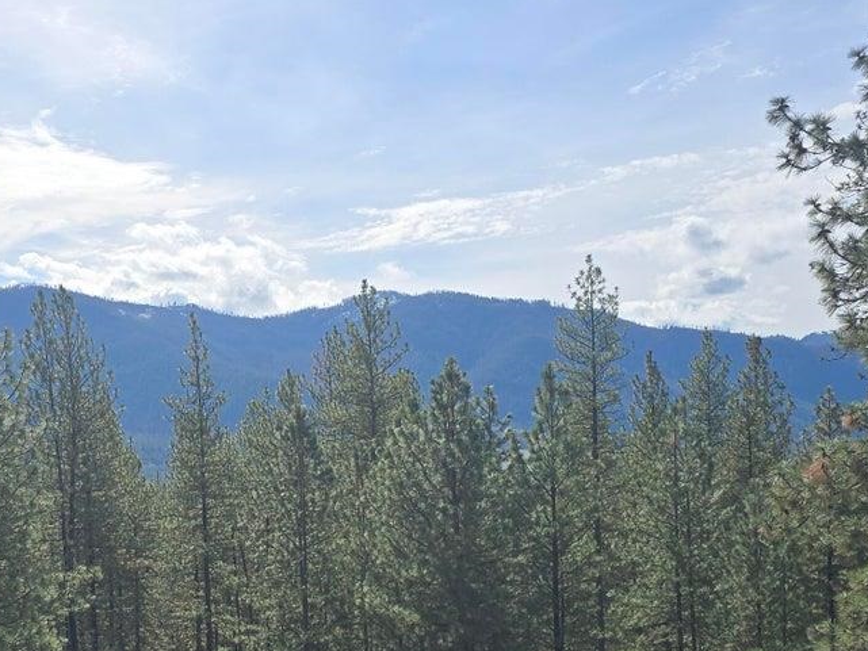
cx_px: 303
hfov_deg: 38.5
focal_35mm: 49
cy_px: 490
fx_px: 1229
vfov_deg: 29.2
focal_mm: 6.3
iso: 12
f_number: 1.7
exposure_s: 1/1387
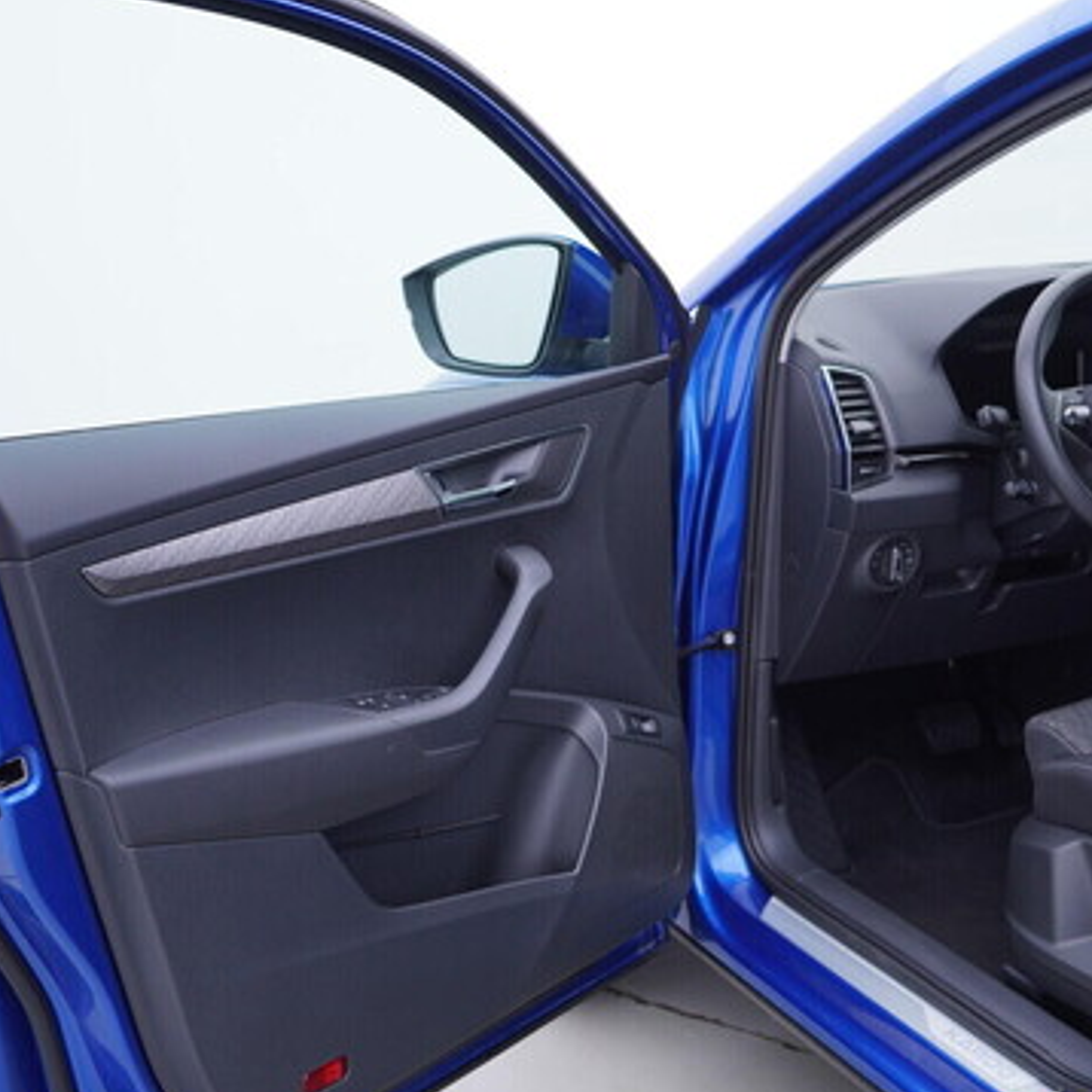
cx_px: 616
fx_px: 1677
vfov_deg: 36.1
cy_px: 551
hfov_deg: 36.0
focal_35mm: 47
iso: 125
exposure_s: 1/50
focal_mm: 24
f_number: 3.2
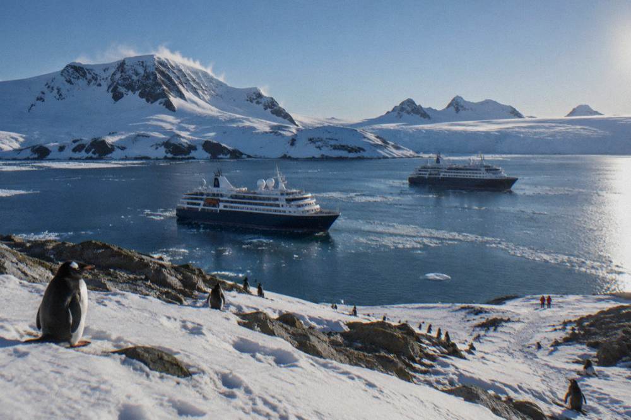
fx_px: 613
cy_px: 210
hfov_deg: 54.5
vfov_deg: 37.8
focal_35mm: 35
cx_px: 316
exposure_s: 1/200
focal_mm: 35
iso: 320
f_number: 10
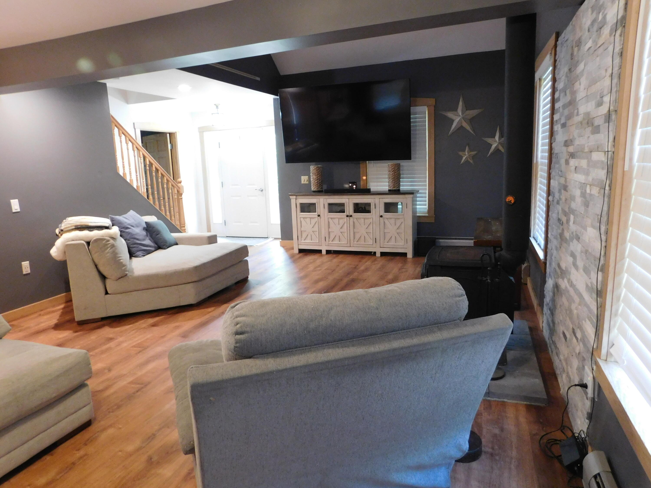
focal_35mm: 23
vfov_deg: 58.9
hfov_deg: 73.9
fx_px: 433
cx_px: 326
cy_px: 244
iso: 400
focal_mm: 4
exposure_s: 1/13
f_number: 3
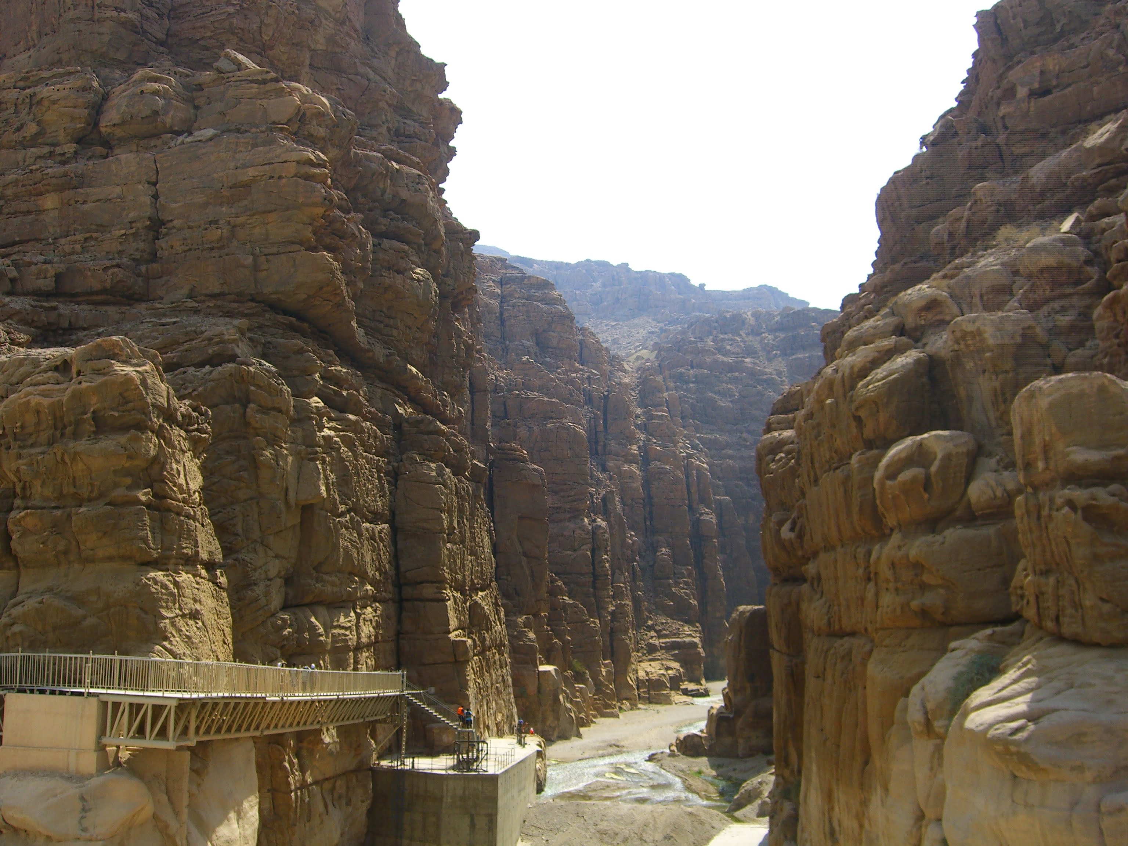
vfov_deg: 37.7
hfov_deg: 49.0
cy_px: 423
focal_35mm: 38
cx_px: 564
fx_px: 1238
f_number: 4
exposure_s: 1/400
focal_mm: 7.9
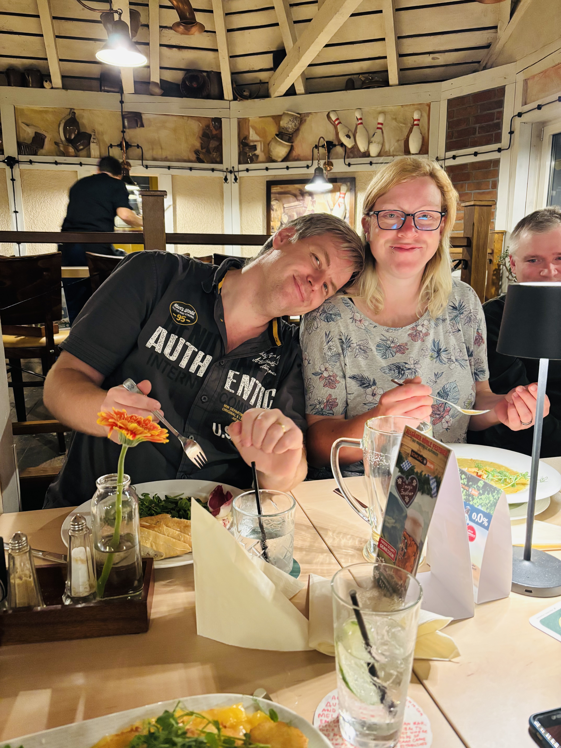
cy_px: 374
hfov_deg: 53.1
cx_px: 280
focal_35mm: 26
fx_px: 562
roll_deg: -0.9
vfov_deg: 67.3
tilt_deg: -12.3
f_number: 1.6
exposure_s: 1/33
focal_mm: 5.96
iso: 640
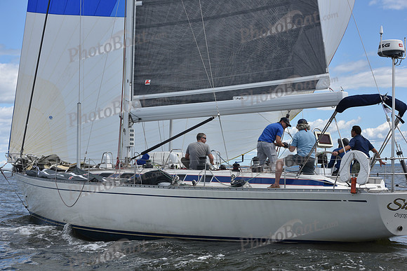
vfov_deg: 19.5
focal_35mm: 70
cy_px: 136
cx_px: 204
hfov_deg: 28.8
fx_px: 792
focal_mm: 70
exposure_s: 1/800
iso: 250
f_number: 9
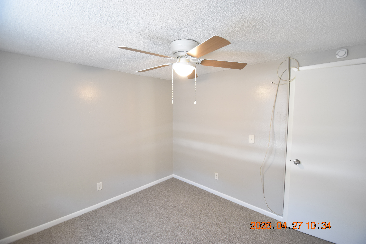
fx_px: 152
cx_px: 183
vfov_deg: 77.3
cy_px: 122
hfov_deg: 100.4
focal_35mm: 15
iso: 800
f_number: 3.5
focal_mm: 10
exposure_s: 1/30
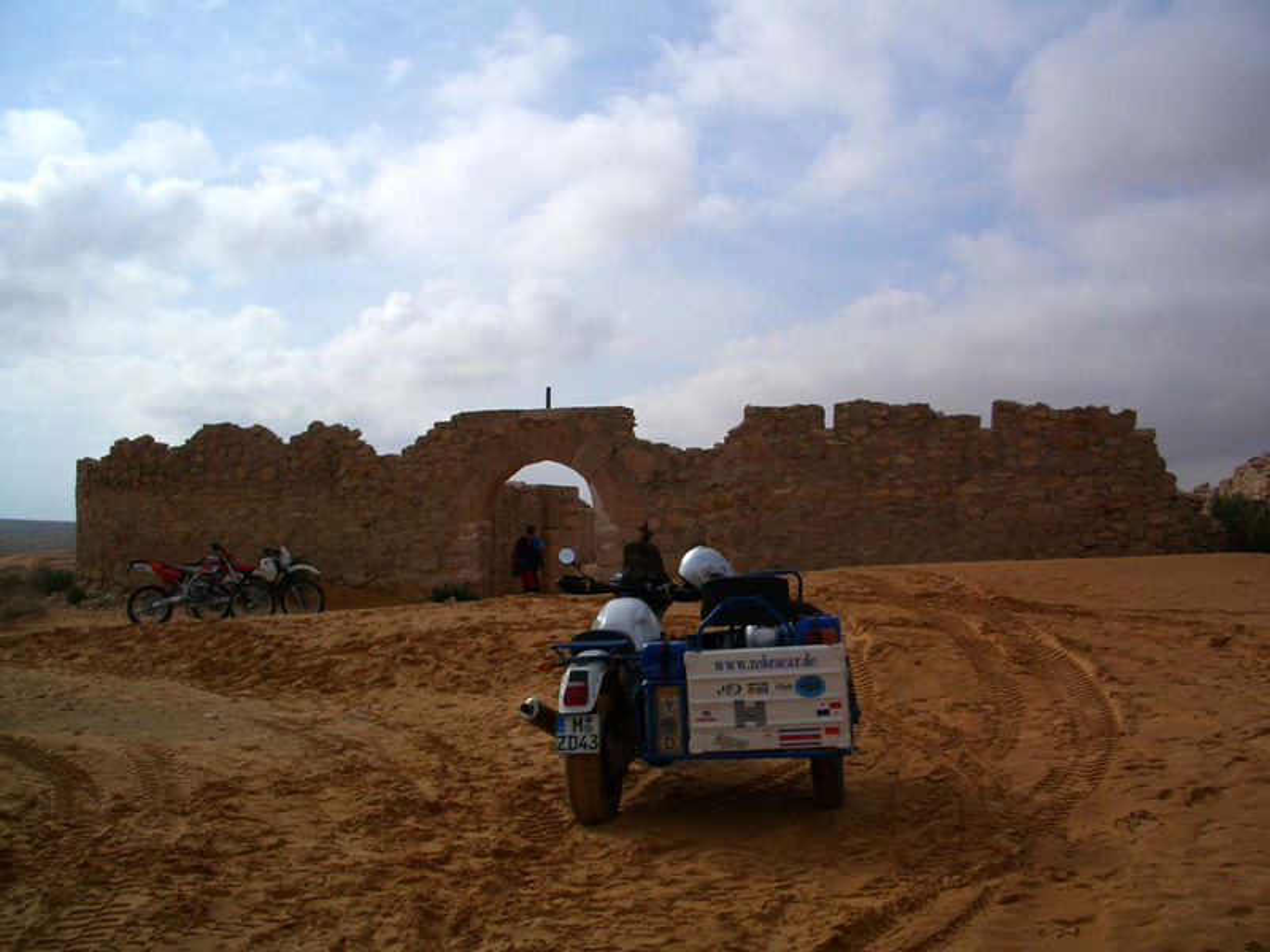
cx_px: 635
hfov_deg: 52.6
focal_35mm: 35
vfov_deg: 40.7
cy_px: 476
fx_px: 1284
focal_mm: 5.8
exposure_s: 1/2000
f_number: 4.3
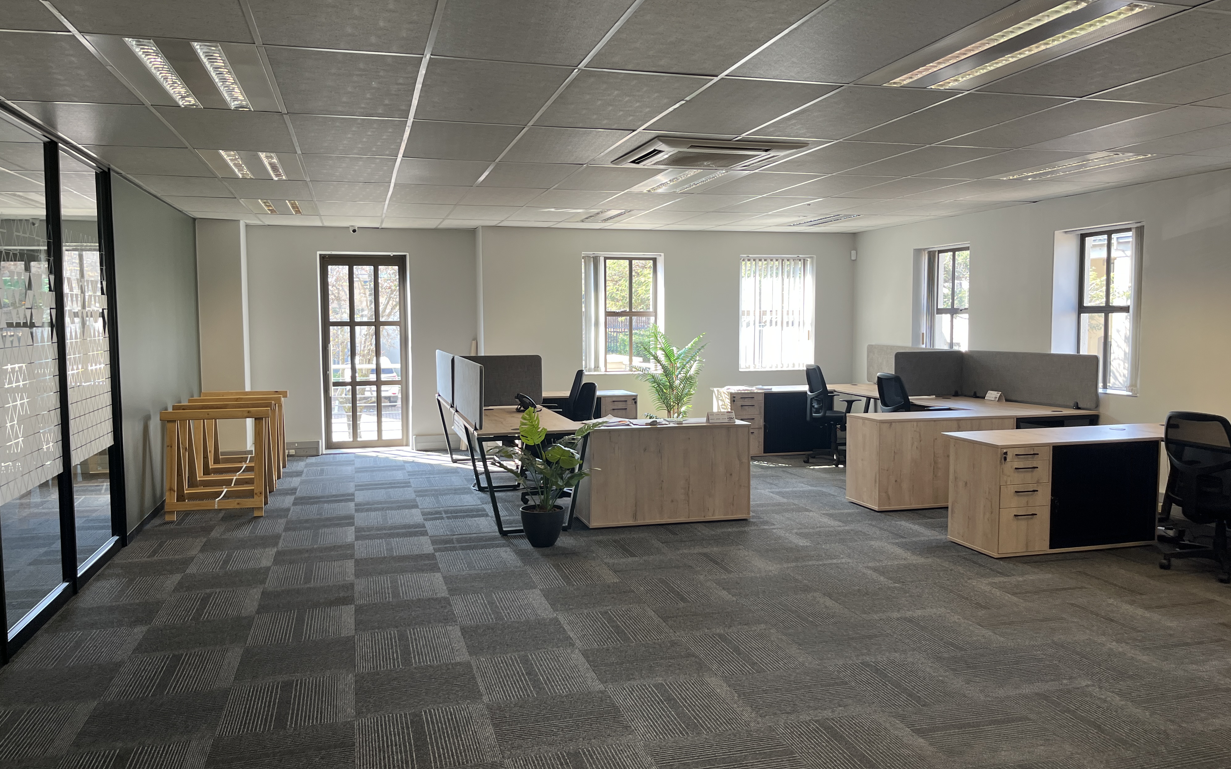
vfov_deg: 44.5
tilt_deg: -3.2
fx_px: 939
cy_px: 382
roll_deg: +1.8
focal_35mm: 28
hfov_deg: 66.5
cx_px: 619
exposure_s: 1/100
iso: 64
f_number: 1.6
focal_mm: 5.1
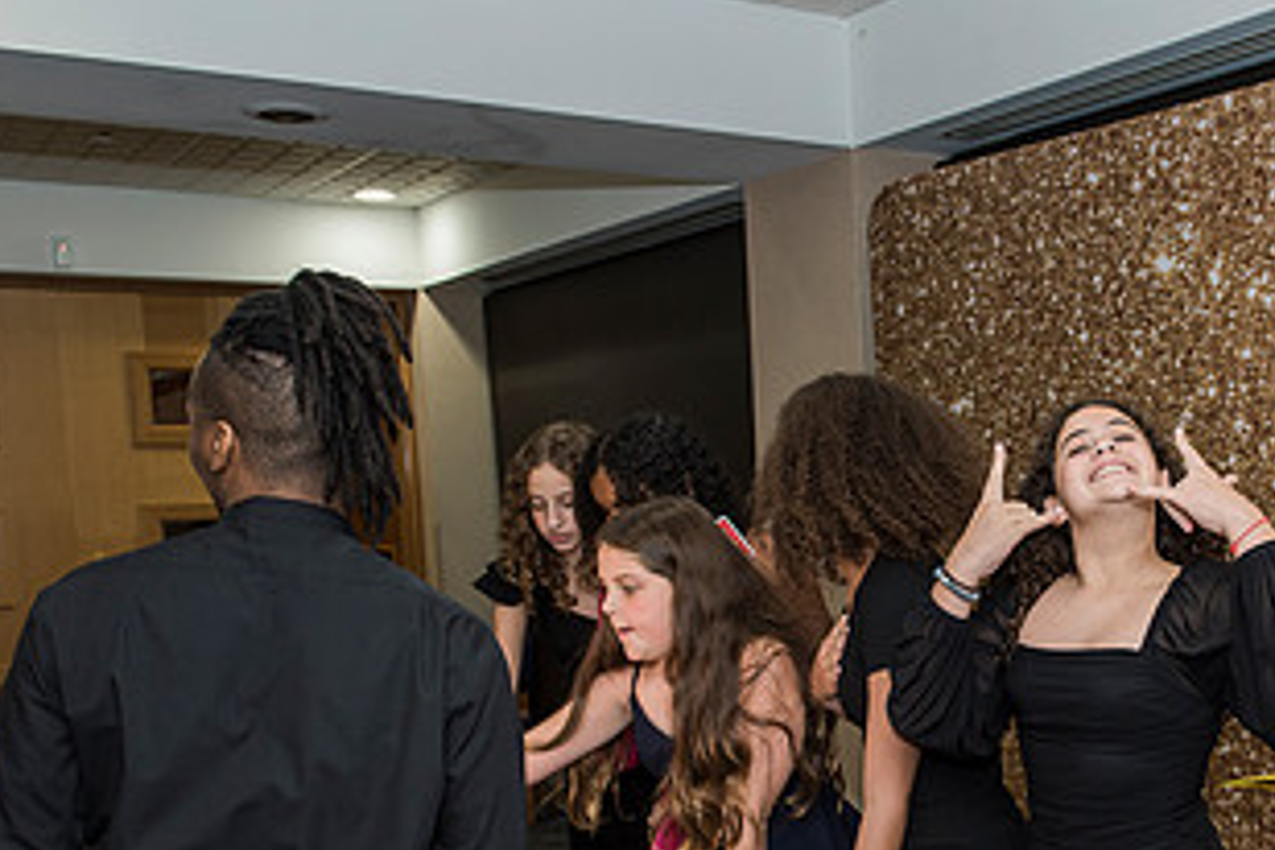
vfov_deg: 29.4
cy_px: 633
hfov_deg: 42.4
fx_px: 1594
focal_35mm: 45
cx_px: 945
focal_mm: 24
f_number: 4
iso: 800
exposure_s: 1/100
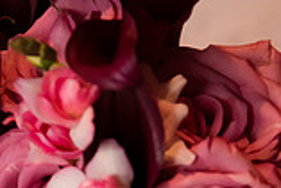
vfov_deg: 5.3
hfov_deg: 7.9
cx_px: -11
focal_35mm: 258
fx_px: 2016
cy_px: 300
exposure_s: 1/250
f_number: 2.8
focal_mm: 70
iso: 1250
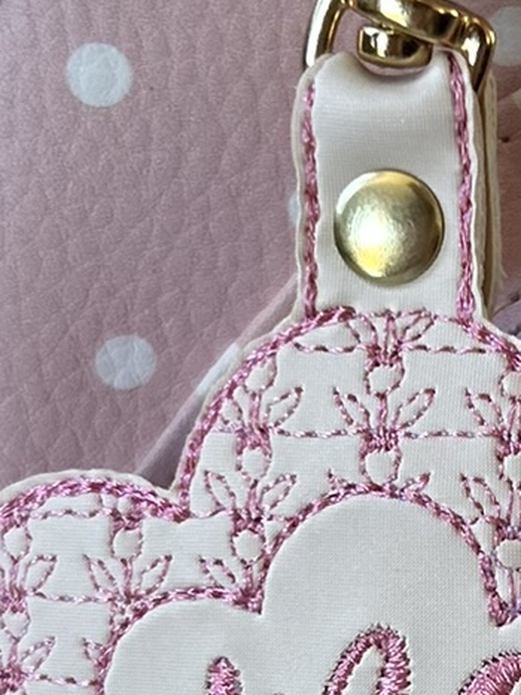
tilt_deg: -25.8
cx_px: 487
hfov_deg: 12.9
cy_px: 458
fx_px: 2289
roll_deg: +0.6
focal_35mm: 114
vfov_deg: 17.2
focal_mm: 5.7
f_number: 1.5
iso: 125
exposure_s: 1/121
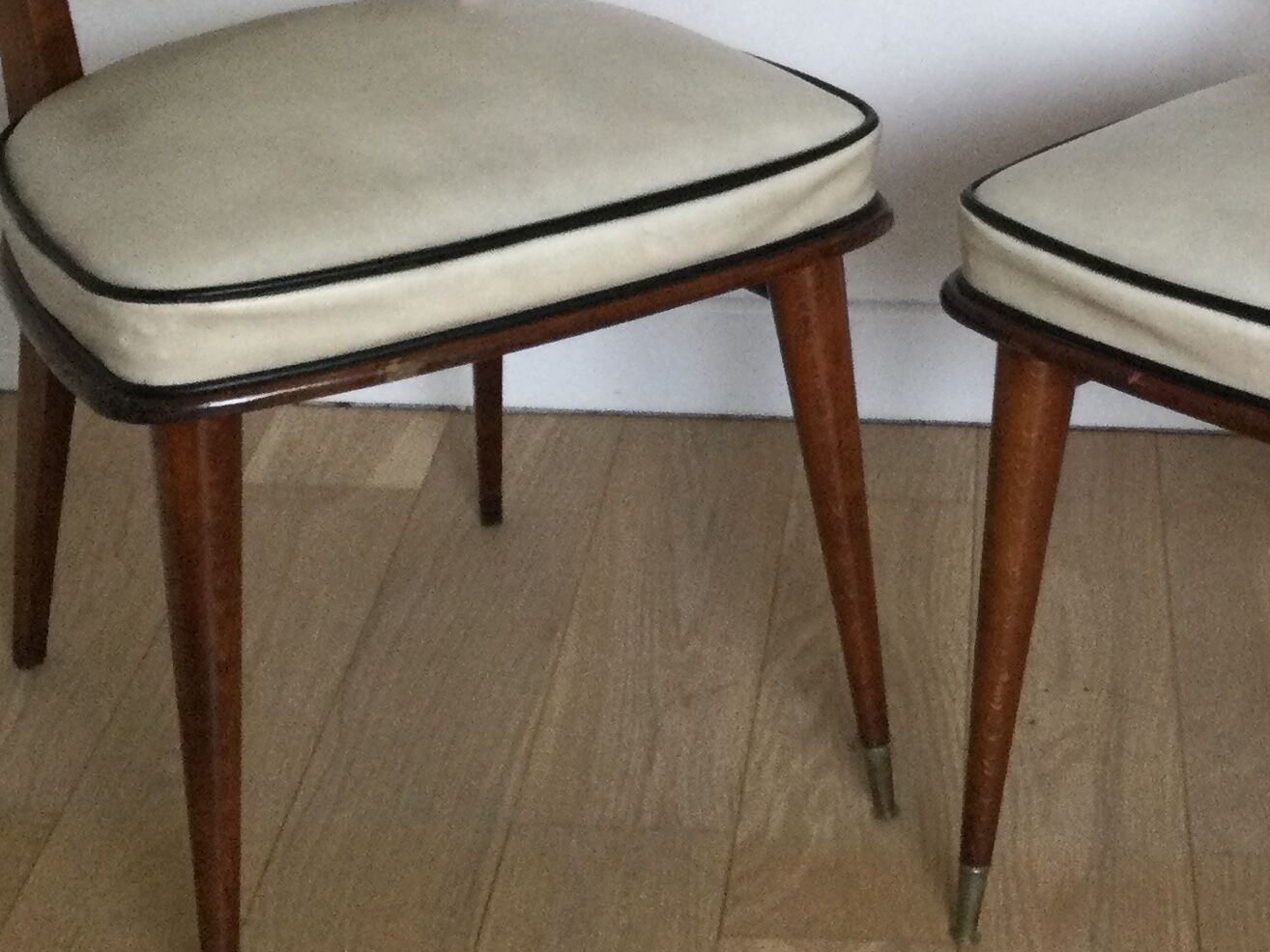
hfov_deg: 25.2
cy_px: 14
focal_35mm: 77
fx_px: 2826
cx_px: 866
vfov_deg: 18.7
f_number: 2.4
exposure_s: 1/33
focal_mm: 3.3
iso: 50
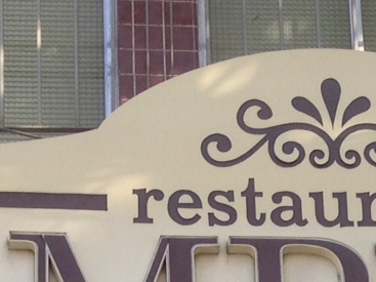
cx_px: 224
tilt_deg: +19.7
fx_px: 1998
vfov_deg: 7.3
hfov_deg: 10.7
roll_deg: +2.5
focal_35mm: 184
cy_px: 776
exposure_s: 1/290
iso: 50
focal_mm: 4.12
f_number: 2.4
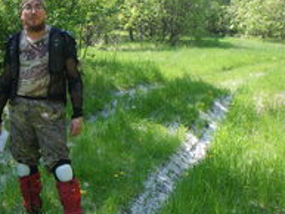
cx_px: 61
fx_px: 478
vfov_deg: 25.2
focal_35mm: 58
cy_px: 96
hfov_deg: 32.4
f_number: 3.5
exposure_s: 1/125
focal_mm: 5
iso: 50
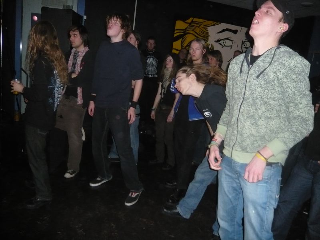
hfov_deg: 63.4
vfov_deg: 49.7
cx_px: 160
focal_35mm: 28
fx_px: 259
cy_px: 120
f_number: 2.8
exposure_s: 1/30
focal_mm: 4.6
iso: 320
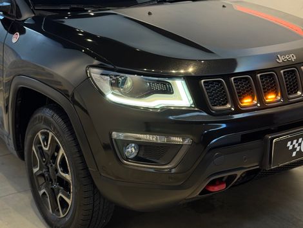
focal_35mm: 48
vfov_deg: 30.3
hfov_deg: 39.6
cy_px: 114
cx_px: 152
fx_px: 421
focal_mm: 6.76
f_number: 1.78
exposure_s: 1/40
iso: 250
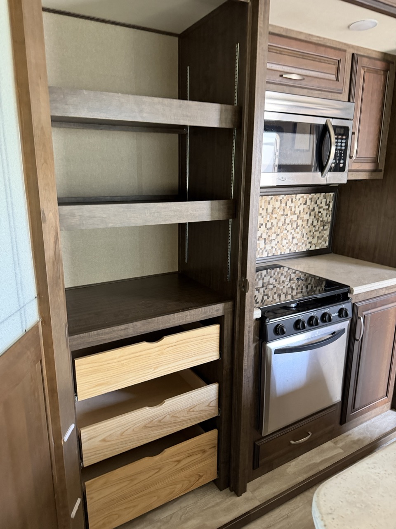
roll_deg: +0.2
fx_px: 366
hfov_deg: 56.8
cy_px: 264
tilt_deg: -11.9
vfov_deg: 71.6
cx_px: 198
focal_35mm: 24
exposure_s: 1/60
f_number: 1.78
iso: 640
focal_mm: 6.76
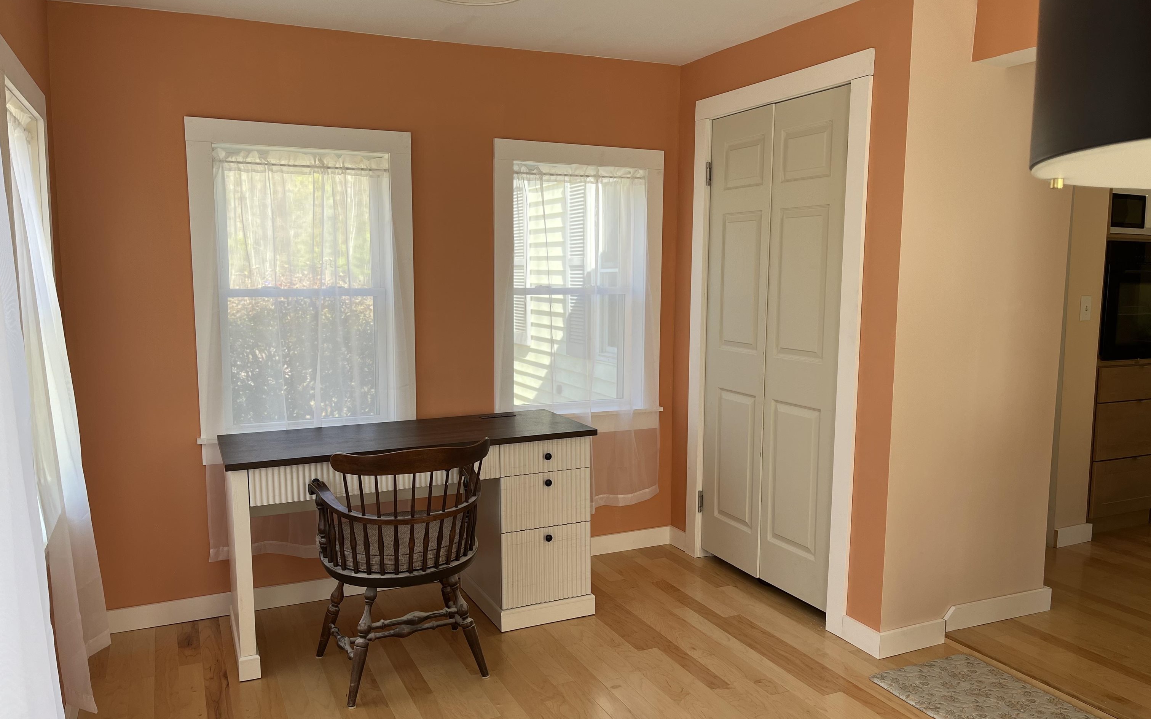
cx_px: 573
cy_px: 368
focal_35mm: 28
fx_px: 878
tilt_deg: -7.3
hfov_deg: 66.5
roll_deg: -0.2
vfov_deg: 44.5
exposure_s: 1/164
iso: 40
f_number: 1.6
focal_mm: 5.1
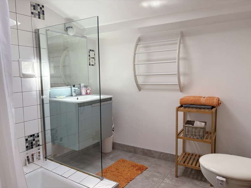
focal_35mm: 26
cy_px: 94
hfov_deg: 67.3
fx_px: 189
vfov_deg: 53.1
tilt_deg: -6.0
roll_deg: +0.5
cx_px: 126
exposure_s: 1/238
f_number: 1.6
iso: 64
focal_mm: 5.96
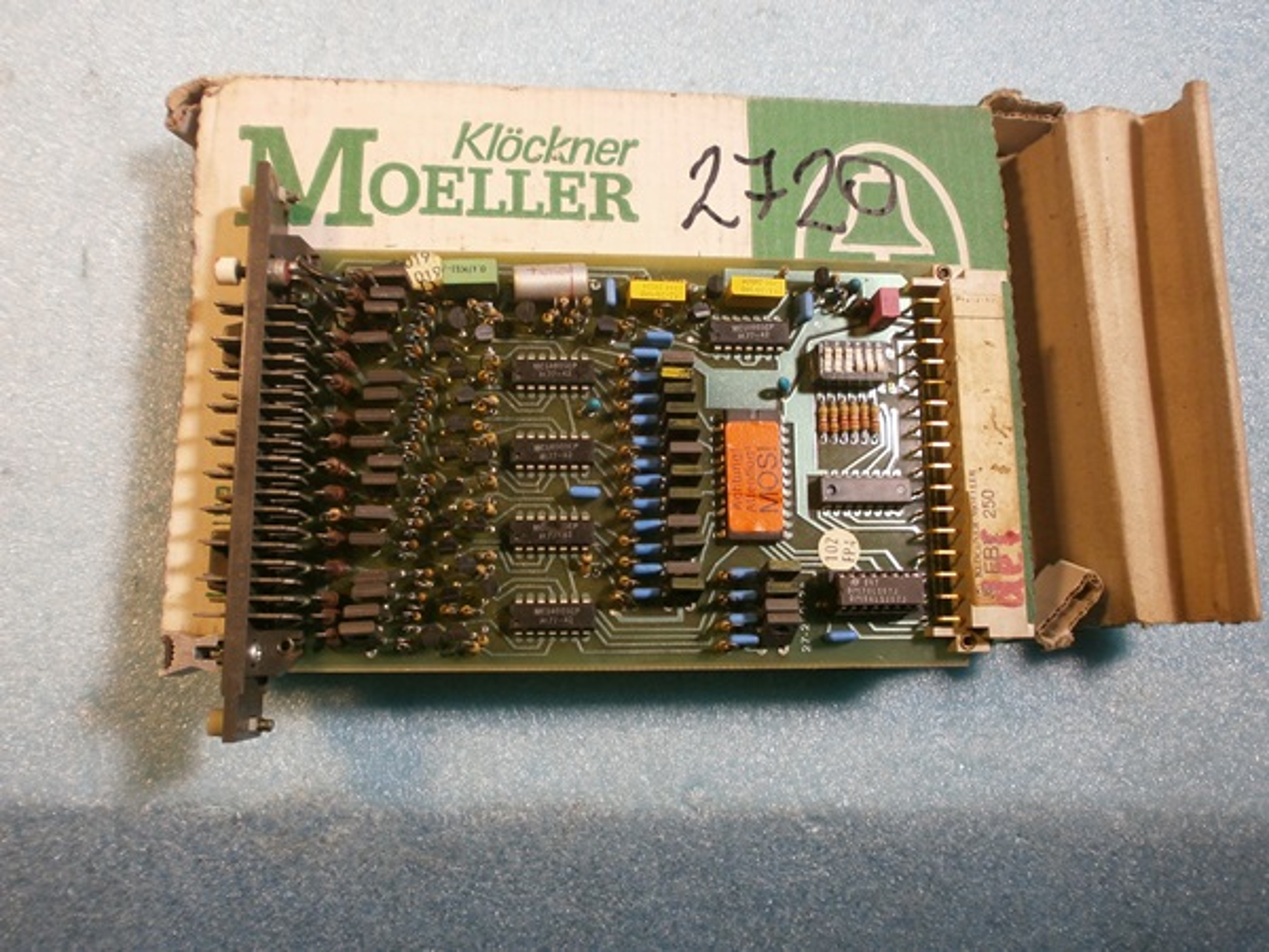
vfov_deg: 51.4
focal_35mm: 27
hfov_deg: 65.3
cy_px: 476
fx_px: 990
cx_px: 634
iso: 100
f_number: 2.9
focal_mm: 4.8
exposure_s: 1/60
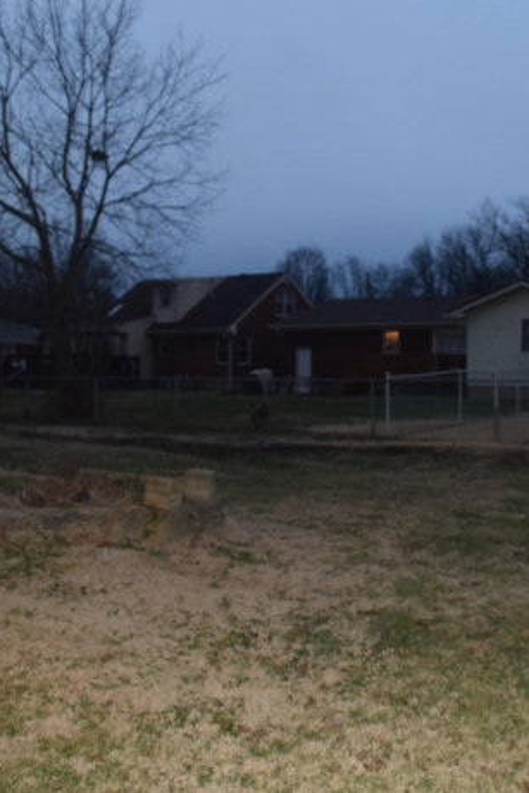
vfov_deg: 44.4
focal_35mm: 44
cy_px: 364
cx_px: 407
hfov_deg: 30.0
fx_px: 969
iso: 800
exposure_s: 1/80
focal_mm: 18
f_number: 4.5
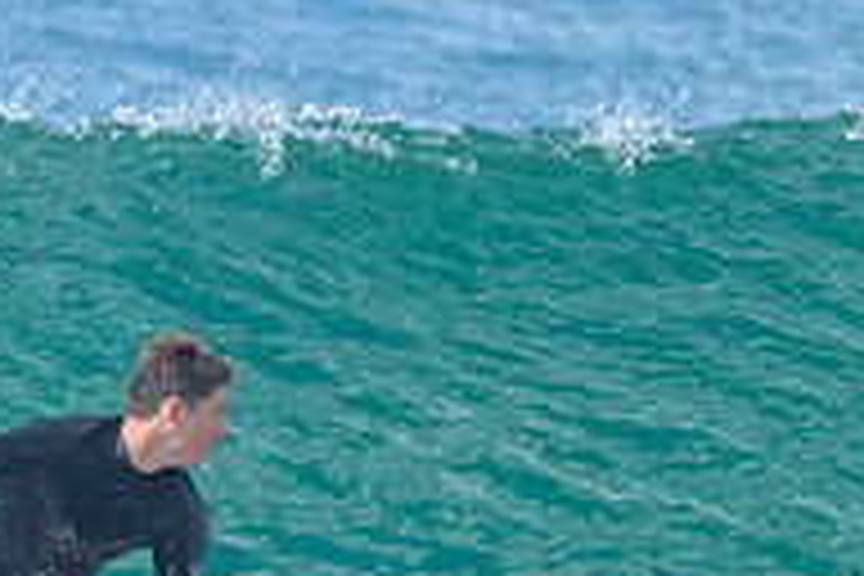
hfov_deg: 0.9
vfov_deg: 0.6
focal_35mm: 2315
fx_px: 55556
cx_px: 346
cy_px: 568
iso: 1250
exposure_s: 1/2000
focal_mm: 620
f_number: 11
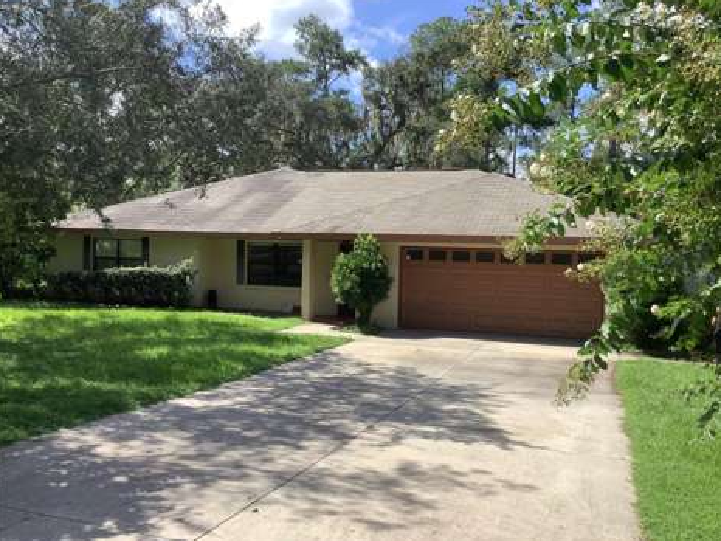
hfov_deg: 56.8
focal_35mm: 32
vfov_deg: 44.2
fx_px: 667
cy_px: 271
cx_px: 367
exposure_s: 1/831
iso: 25
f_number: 2.4
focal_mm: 3.3
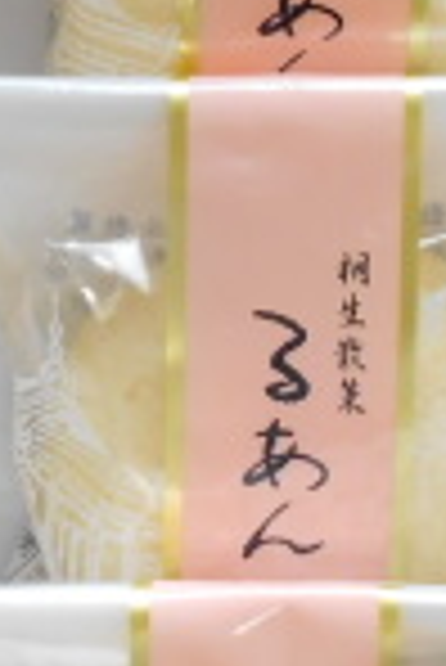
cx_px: 261
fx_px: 2410
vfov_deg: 15.7
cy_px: 238
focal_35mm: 130
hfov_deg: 10.6
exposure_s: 1/30
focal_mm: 5.1
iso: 160
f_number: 3.4
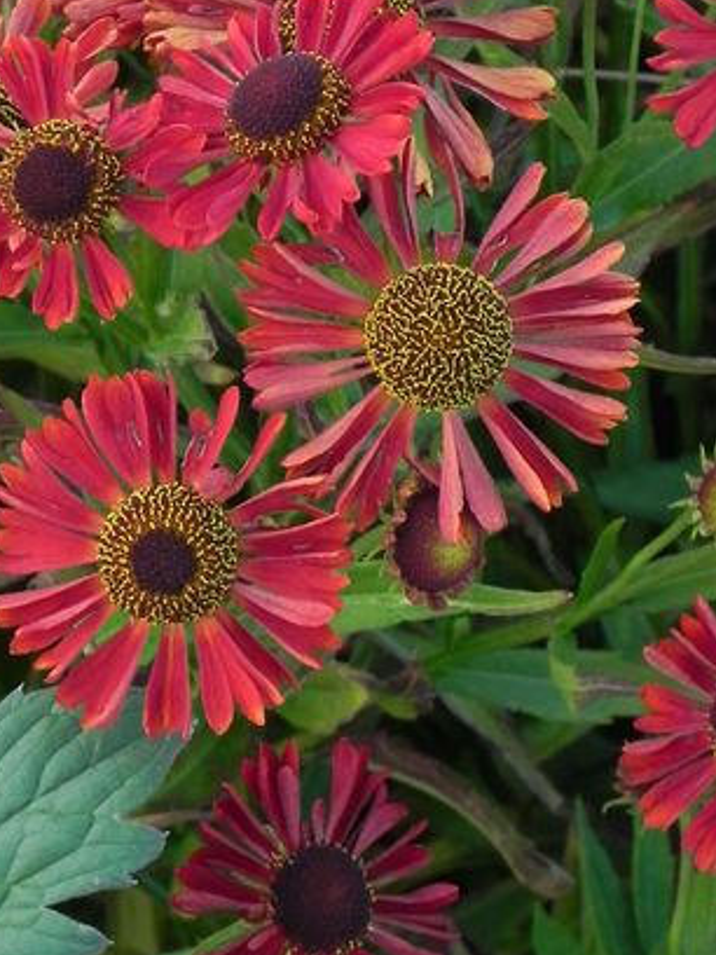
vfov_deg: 9.6
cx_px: 314
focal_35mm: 206
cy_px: 119
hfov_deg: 7.2
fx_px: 5681
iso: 160
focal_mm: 18.8
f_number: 4.5
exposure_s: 1/15
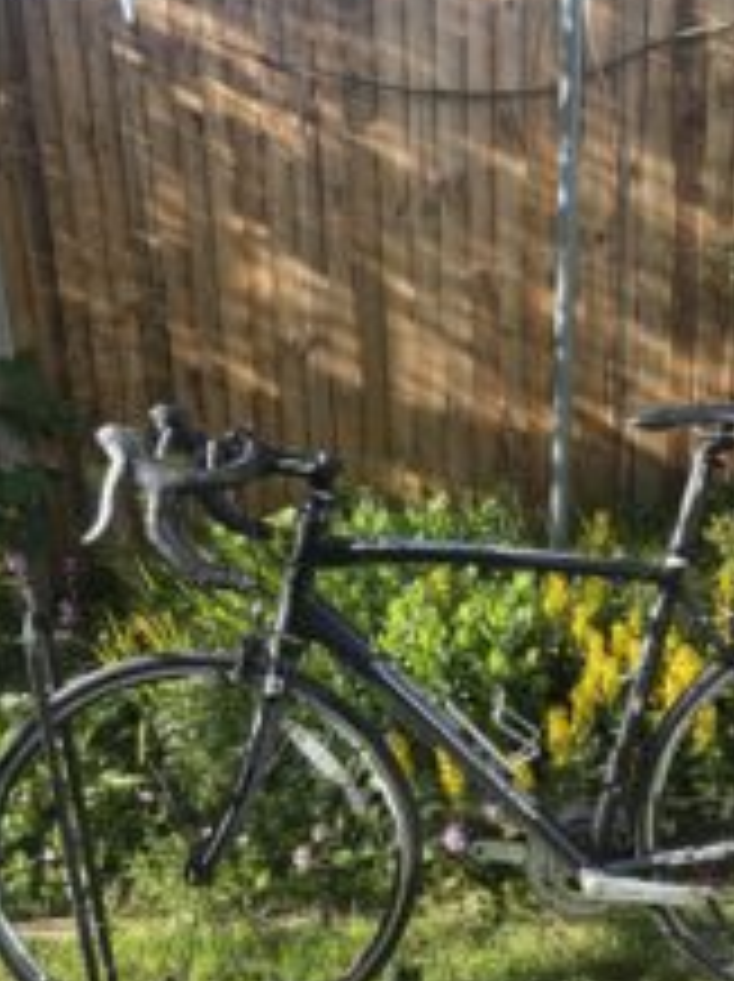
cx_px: 527
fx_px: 1218
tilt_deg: -20.3
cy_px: 666
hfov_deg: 33.0
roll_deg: -0.2
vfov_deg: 43.2
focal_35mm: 43
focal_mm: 5.96
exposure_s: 1/559
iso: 50
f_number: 1.6
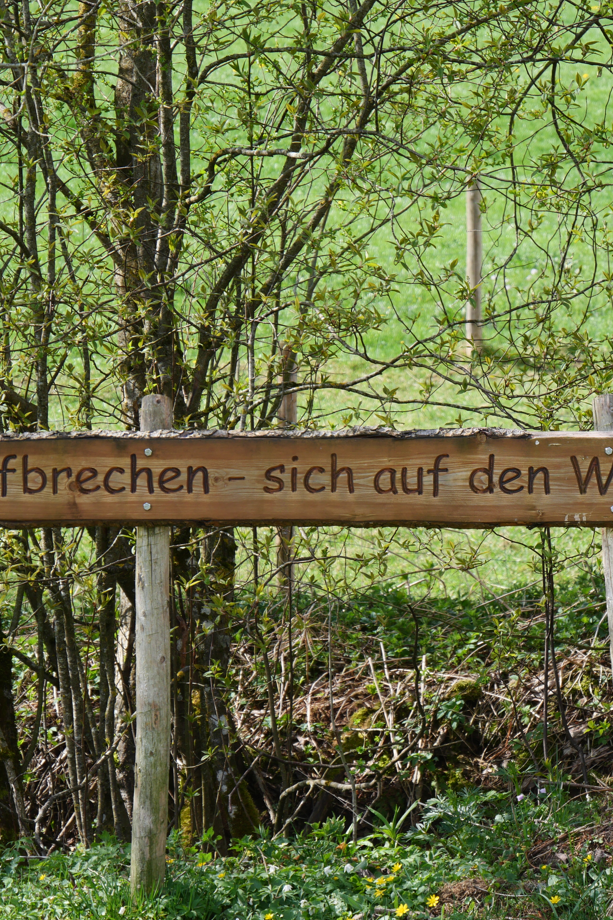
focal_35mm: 181
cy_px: 461
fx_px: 4622
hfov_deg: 7.6
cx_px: 476
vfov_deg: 11.4
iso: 200
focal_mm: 65
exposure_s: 1/320
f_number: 5.6
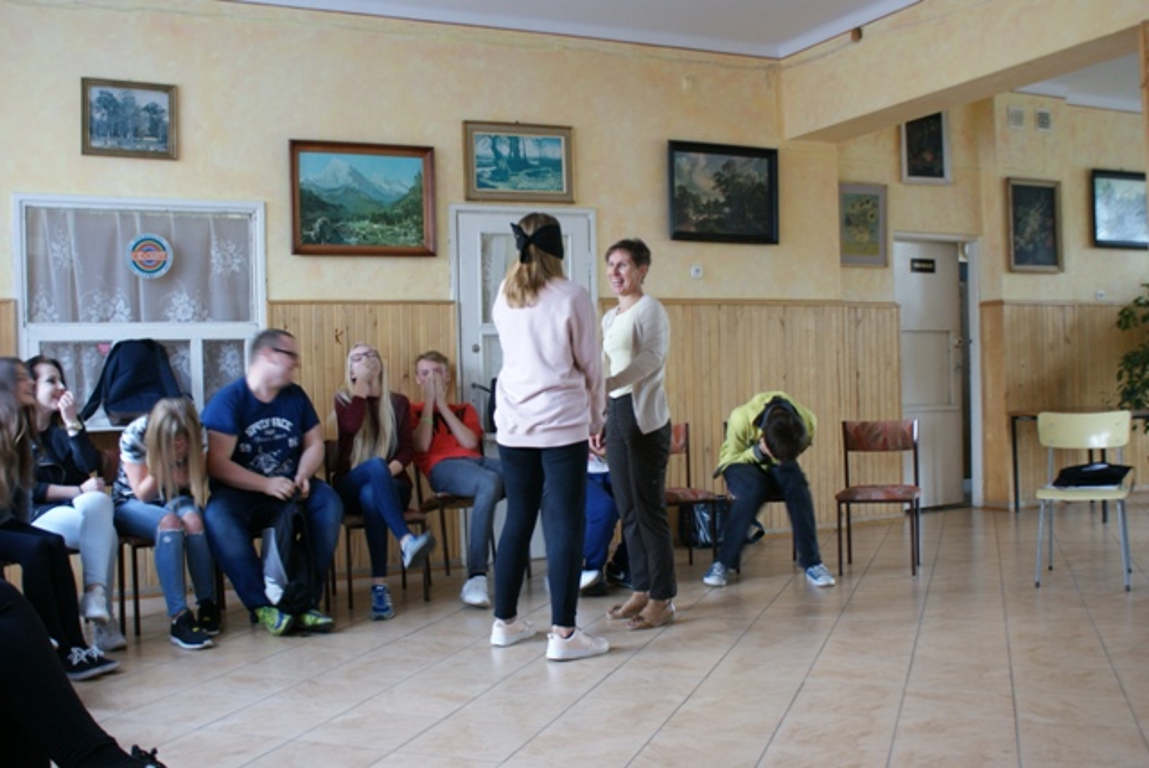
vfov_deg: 36.9
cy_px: 384
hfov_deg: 53.1
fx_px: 1150
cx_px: 574
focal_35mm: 36
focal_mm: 24
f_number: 4.5
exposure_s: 1/13
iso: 400
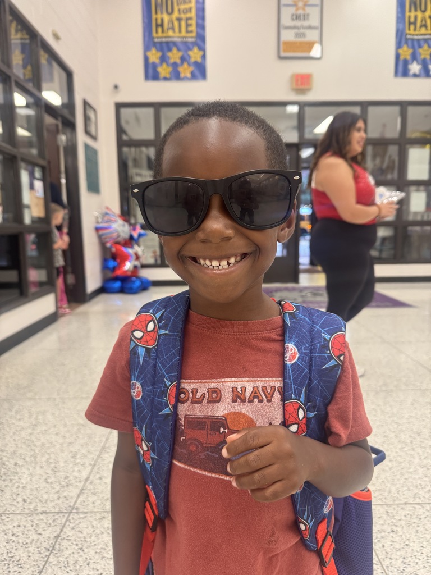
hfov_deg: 56.8
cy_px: 288
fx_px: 398
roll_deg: +2.6
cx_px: 216
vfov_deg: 71.6
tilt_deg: -9.3
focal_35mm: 24
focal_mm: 6.76
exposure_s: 1/60
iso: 250
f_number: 1.78
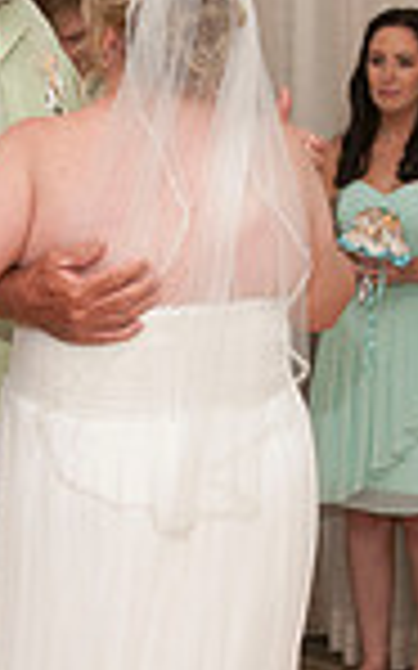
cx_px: 213
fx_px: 2025
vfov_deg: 18.8
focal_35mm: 111
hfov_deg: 11.8
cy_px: 355
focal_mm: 24
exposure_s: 1/250
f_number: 5.6
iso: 400
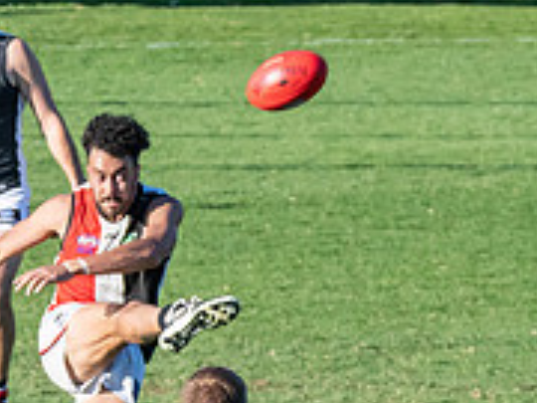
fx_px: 25364
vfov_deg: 0.9
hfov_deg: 1.2
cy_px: 503
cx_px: 81
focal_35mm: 1635
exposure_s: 1/1600
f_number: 10
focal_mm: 260
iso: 800
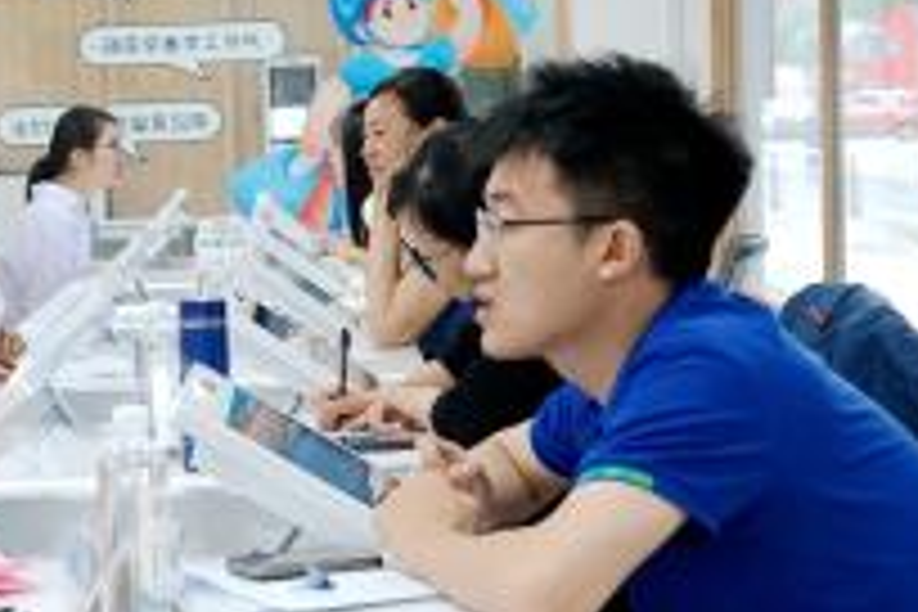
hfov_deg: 20.4
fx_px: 2499
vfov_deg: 14.0
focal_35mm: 98
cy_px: 286
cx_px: 76
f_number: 6.3
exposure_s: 1/200
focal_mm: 50
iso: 2000
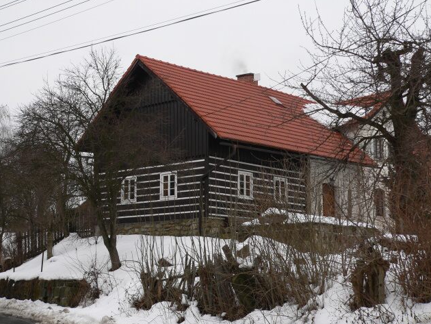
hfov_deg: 30.3
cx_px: 218
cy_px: 162
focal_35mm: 64
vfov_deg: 22.9
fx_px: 797
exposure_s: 1/320
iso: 80
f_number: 4
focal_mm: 10.5
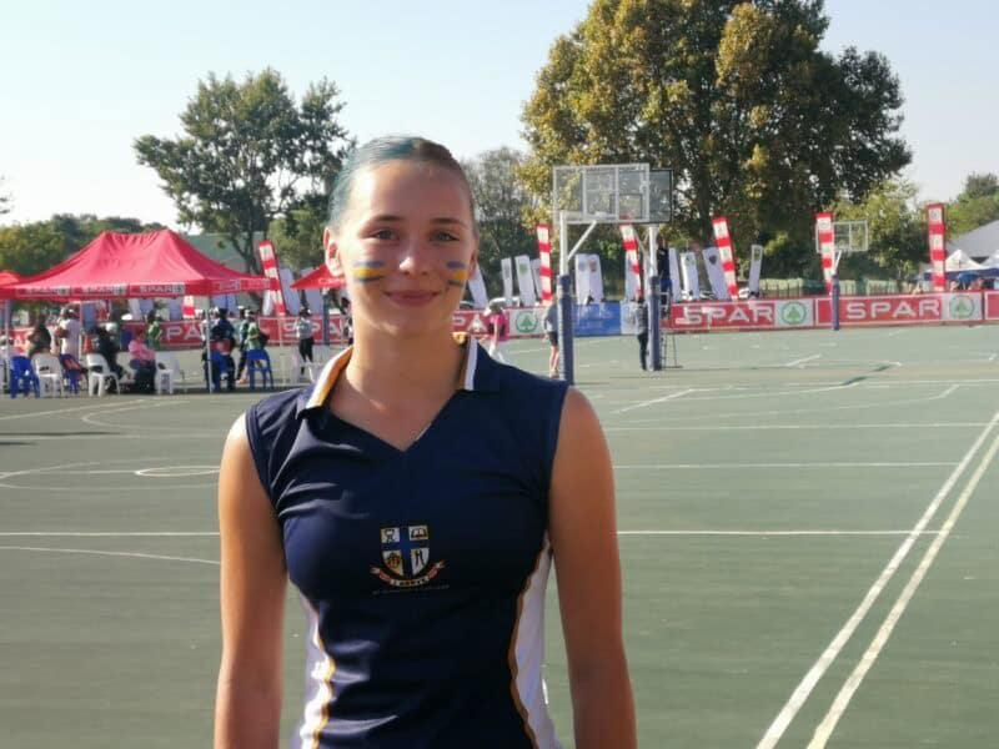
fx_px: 2020
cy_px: 374
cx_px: 500
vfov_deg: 21.0
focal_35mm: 70
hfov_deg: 27.8
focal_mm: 5.6
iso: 50
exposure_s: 1/1292
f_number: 1.8
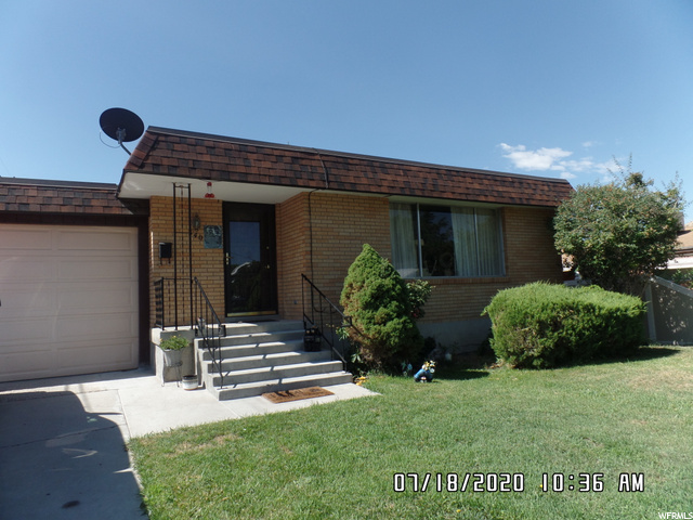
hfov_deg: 73.9
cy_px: 260
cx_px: 346
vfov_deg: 58.9
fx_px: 460
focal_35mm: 23
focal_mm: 4.1
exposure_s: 1/750
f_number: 3.5
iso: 80
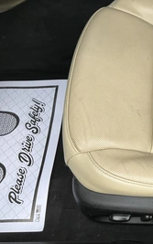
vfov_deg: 43.5
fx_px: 307
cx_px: 182
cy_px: 115
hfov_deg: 25.3
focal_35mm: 46
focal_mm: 3
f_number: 1.8
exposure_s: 1/122
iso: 50
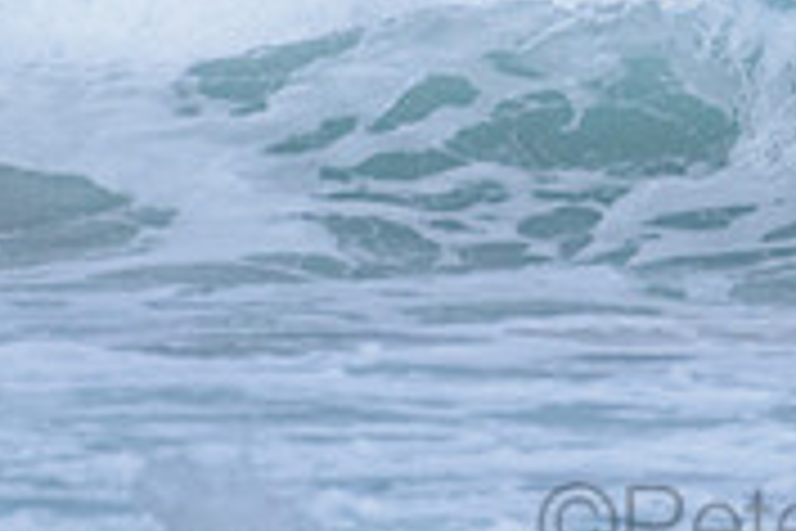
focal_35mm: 2010
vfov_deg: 0.7
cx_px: 890
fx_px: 44440
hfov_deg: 1.0
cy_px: -417
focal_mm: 500
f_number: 5.6
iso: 2800
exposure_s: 1/2000
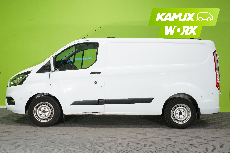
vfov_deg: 31.9
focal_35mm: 42
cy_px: 76
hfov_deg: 46.4
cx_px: 115
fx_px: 268
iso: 6400
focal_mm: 42
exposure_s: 1/40
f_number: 16
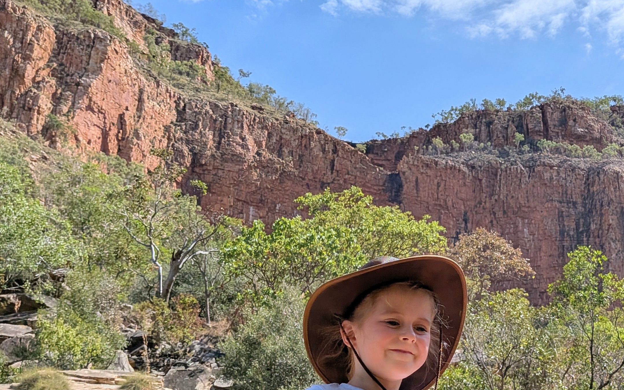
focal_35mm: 47
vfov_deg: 27.3
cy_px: 241
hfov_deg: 41.3
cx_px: 476
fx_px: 799
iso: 28
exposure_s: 1/3690
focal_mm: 4.53
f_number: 1.7
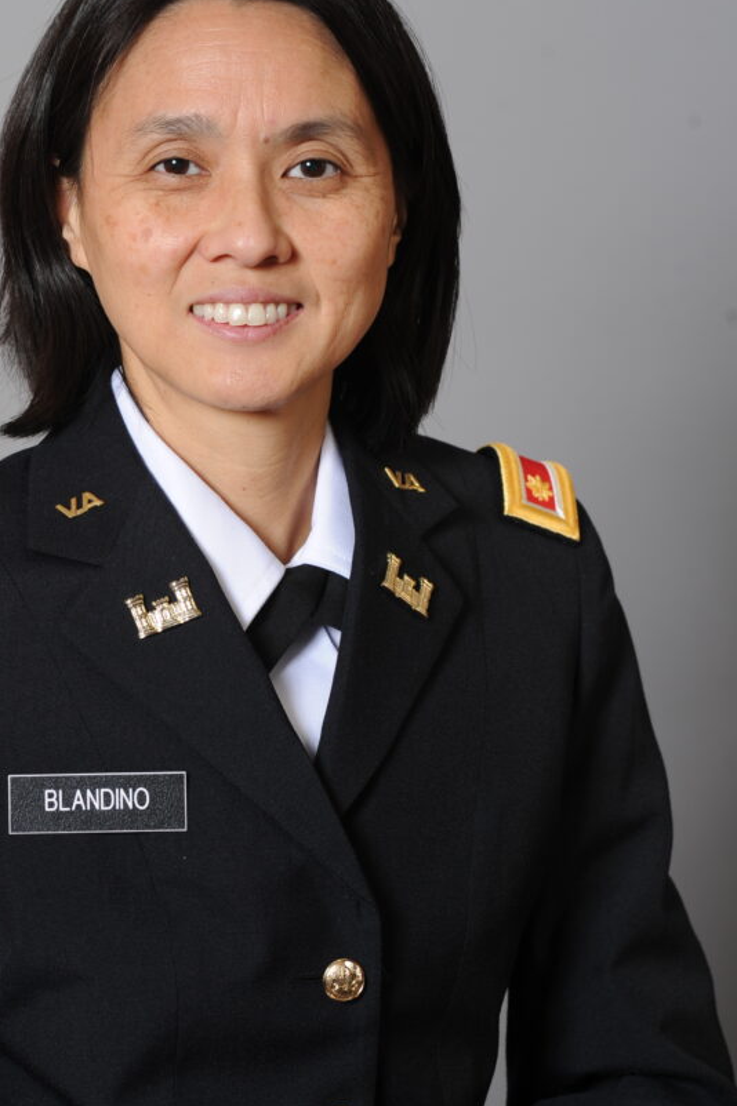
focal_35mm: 151
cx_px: 210
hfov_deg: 9.1
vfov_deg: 13.6
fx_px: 4641
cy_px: 415
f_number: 8
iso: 200
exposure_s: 1/125
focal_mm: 105
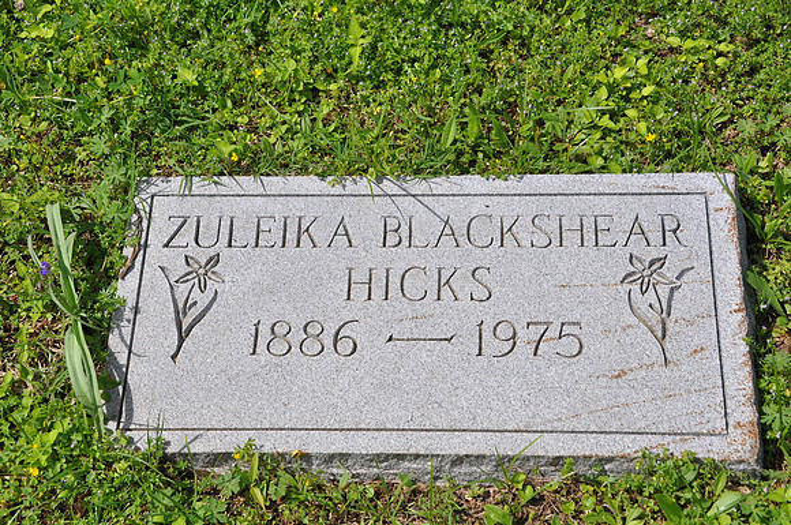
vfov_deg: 19.7
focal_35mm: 69
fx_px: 1514
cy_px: 262
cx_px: 396
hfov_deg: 29.3
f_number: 13
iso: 200
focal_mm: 46
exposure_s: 1/160
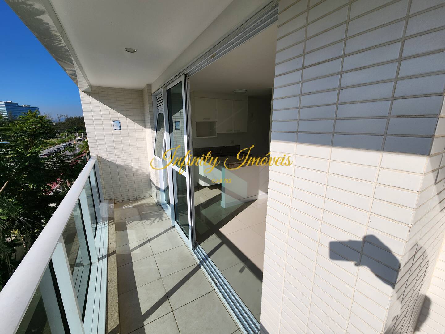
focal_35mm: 13
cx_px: 222
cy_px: 167
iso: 50
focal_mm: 2.2
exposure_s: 1/3168
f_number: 2.2
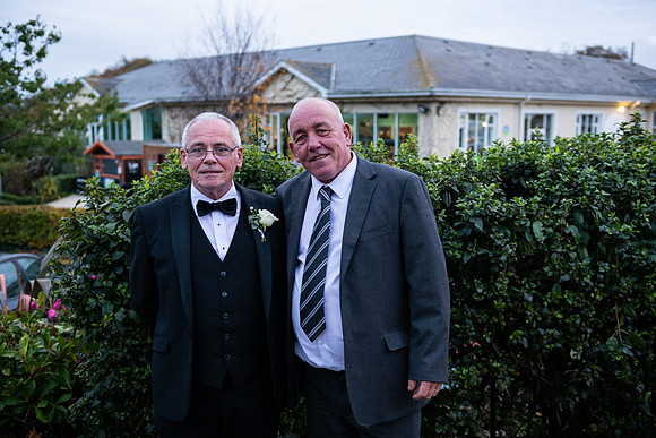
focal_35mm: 38
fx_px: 693
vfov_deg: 35.1
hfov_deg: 50.7
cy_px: 219
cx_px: 328
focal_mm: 38
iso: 800
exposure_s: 1/160
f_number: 3.5
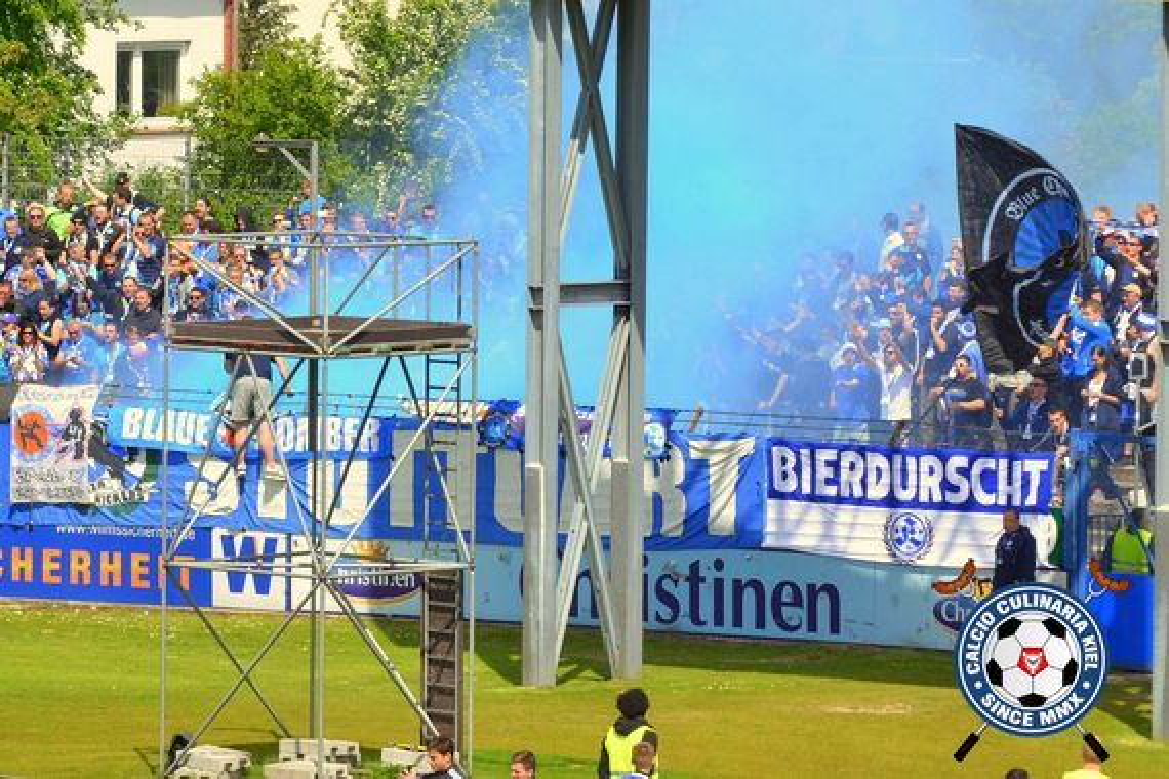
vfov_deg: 7.6
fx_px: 5845
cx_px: 584
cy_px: 390
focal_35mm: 180
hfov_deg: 11.4
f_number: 6.3
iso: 400
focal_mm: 120
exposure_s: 1/1600
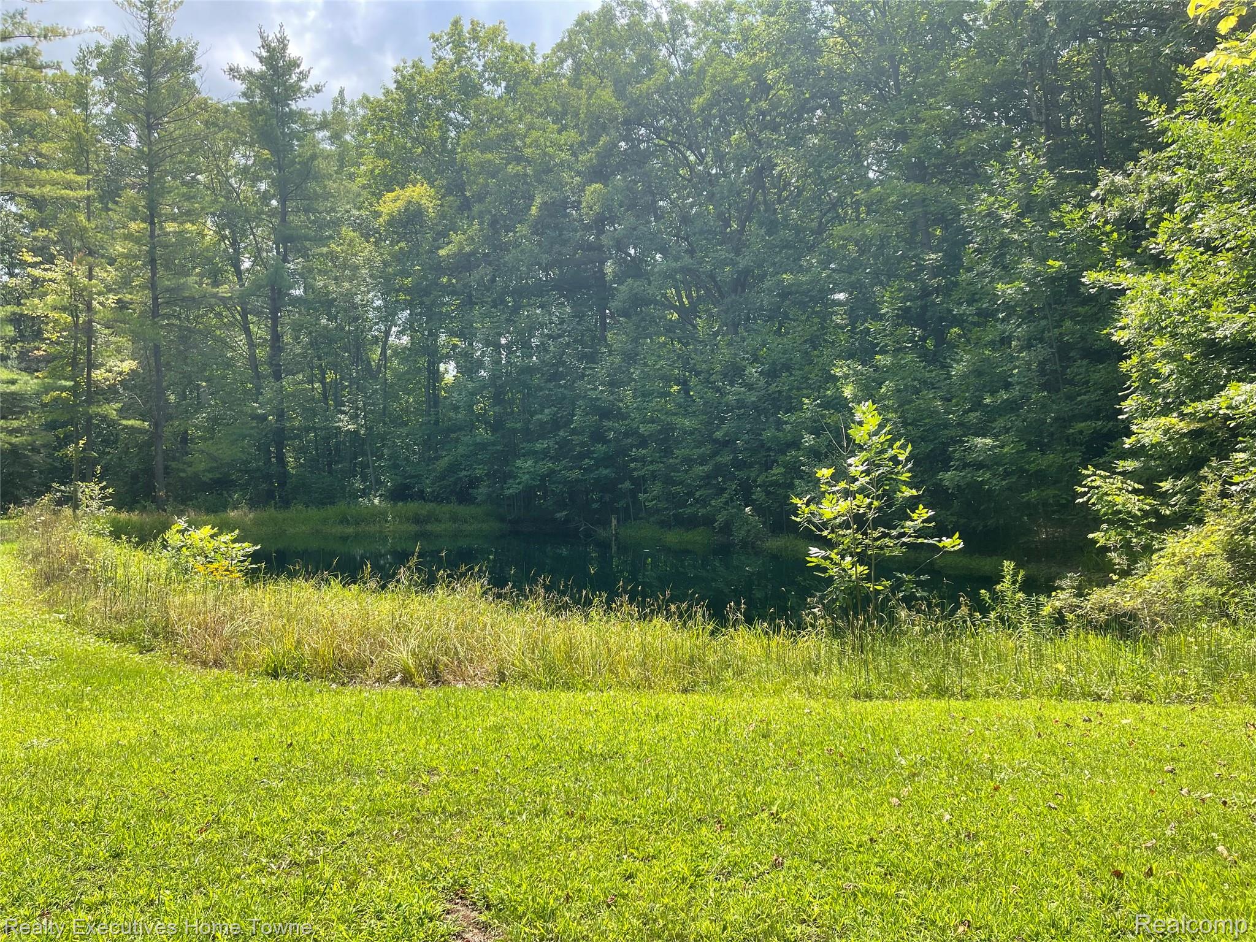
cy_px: 471
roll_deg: -0.1
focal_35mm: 25
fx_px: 907
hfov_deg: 69.4
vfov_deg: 54.9
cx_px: 628
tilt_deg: -1.1
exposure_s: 1/1098
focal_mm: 5.1
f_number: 1.6
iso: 32
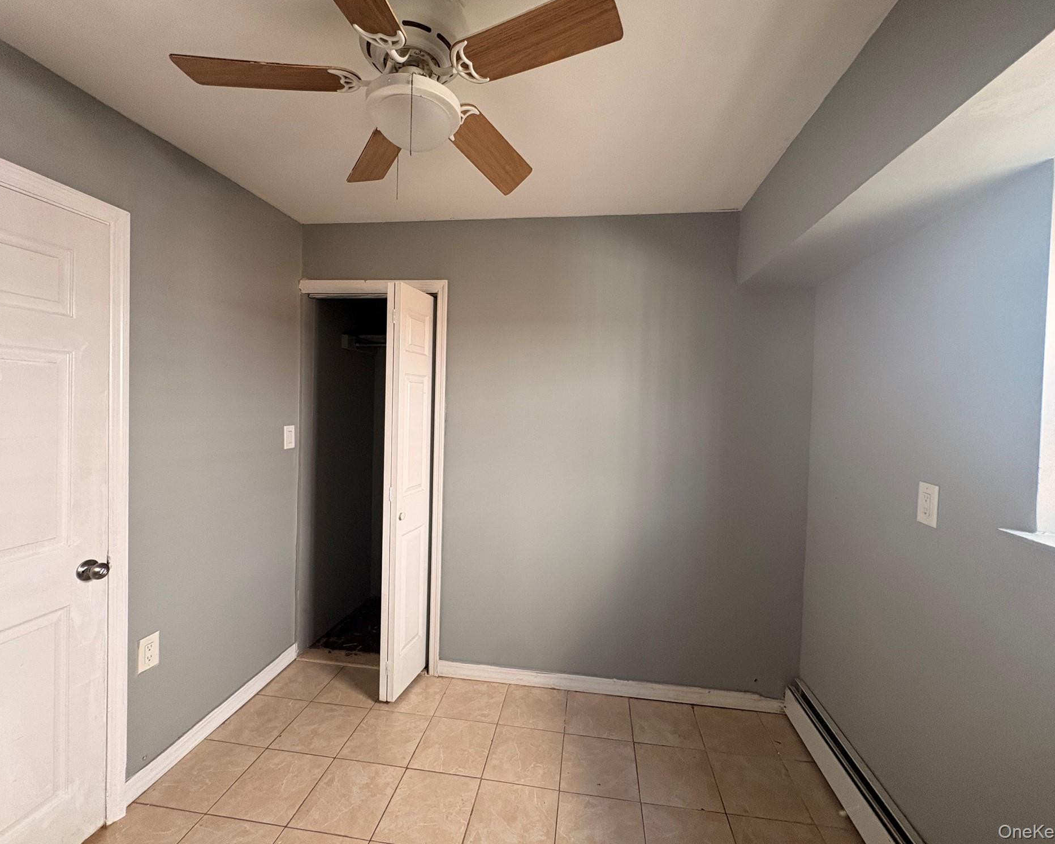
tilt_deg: -0.6
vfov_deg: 84.0
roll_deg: -1.1
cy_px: 411
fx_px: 468
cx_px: 534
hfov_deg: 96.8
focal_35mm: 15
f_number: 2.2
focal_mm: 2.22
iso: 320
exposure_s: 1/60
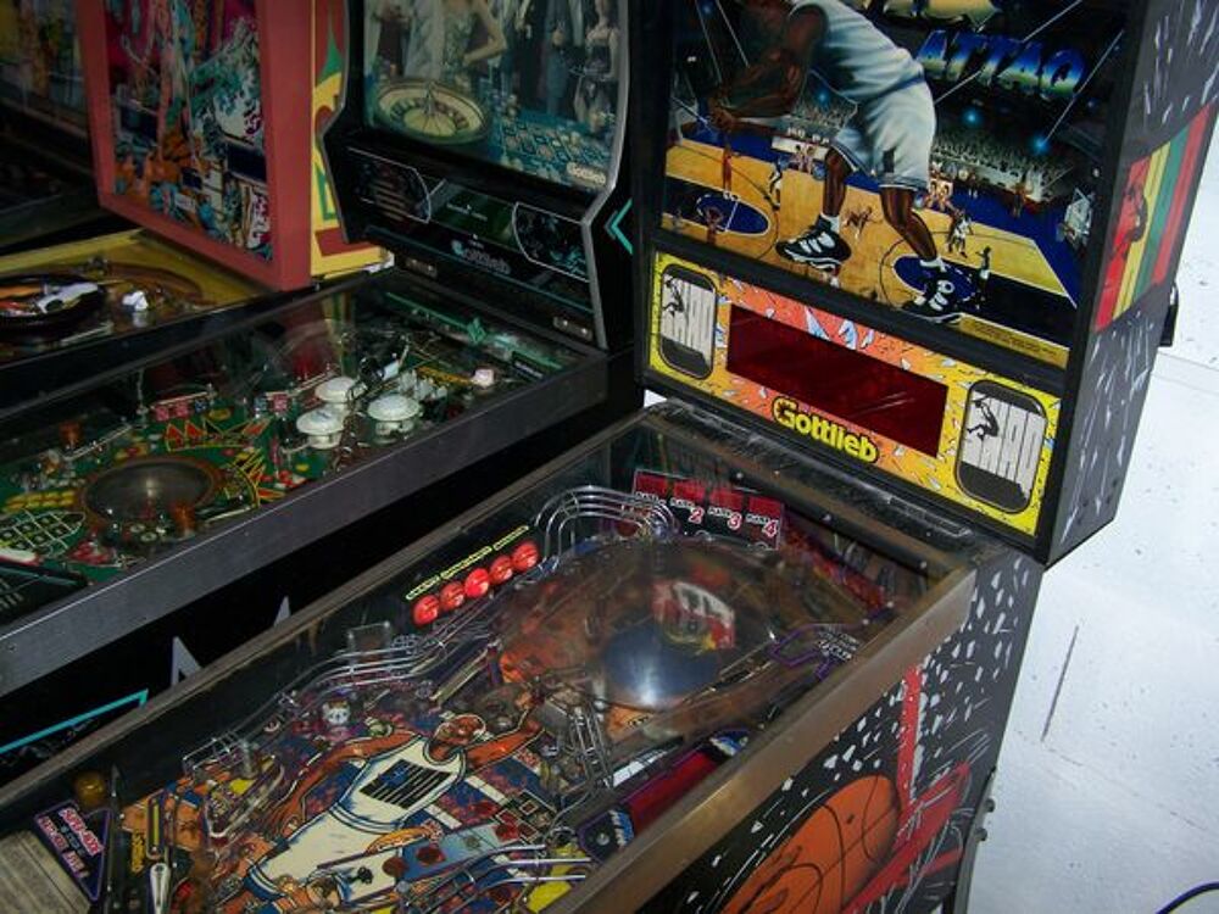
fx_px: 1338
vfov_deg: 37.7
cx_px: 610
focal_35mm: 38
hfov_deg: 49.0
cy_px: 457
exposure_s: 1/60
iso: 80
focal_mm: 6.3
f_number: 2.8
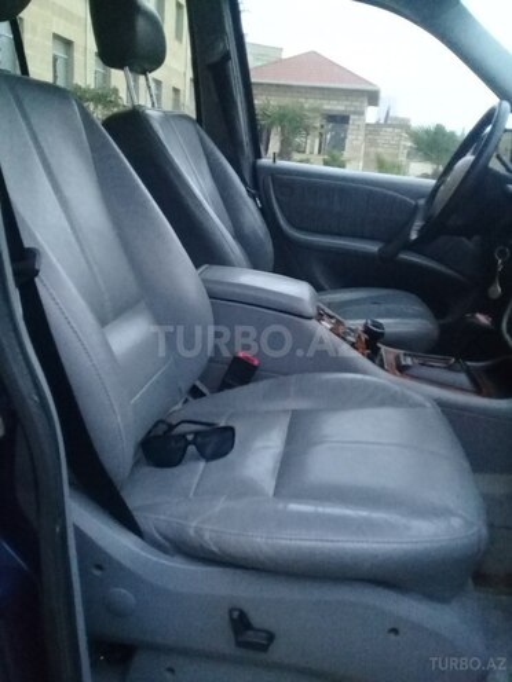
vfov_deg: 58.4
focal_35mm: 31
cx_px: 256
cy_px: 341
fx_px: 611
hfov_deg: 45.4
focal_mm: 3.3
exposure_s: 1/17
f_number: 2.2
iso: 500
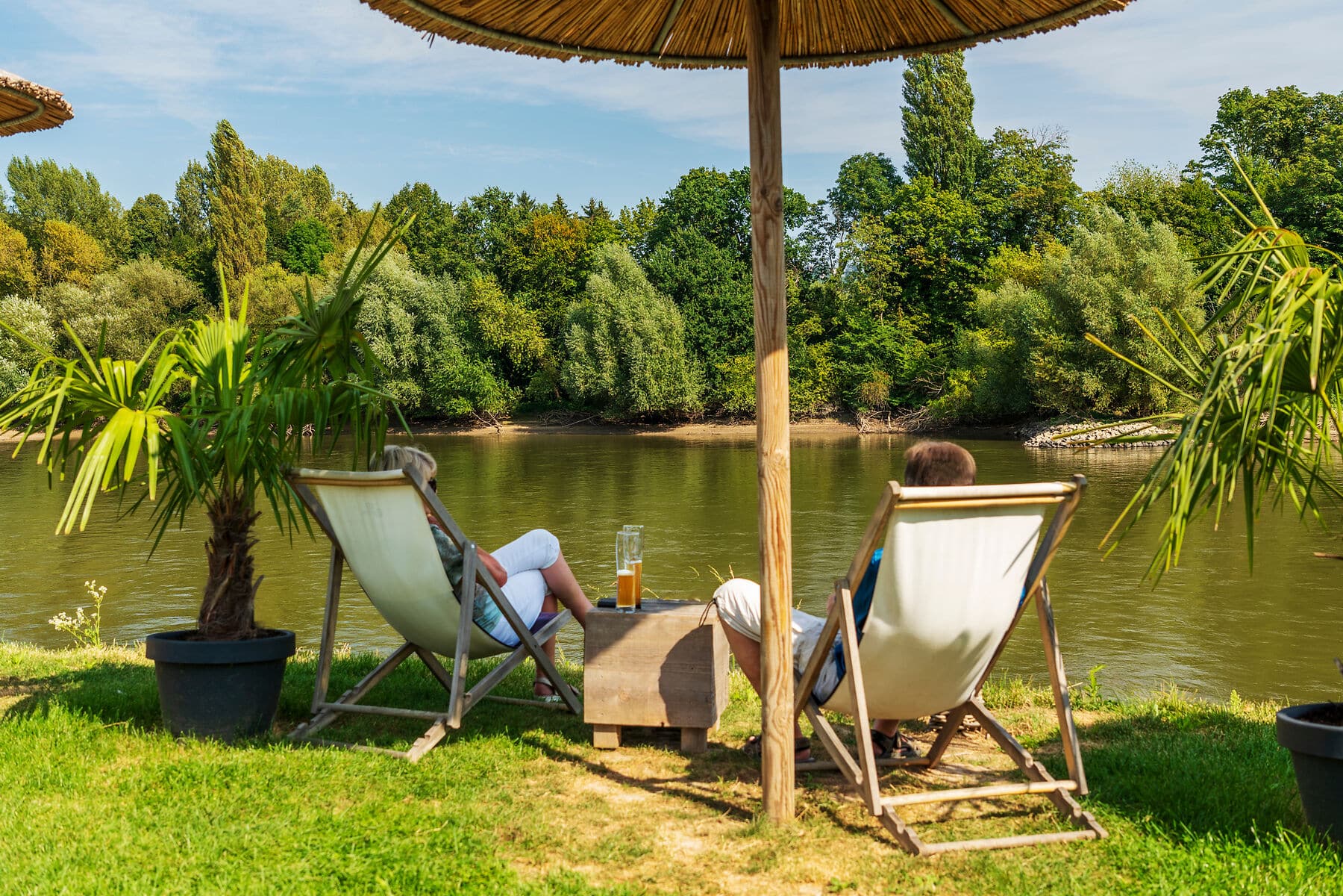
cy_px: 448
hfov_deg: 51.3
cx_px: 672
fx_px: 1399
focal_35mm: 38
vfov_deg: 35.5
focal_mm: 25
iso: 100
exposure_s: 1/250
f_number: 4
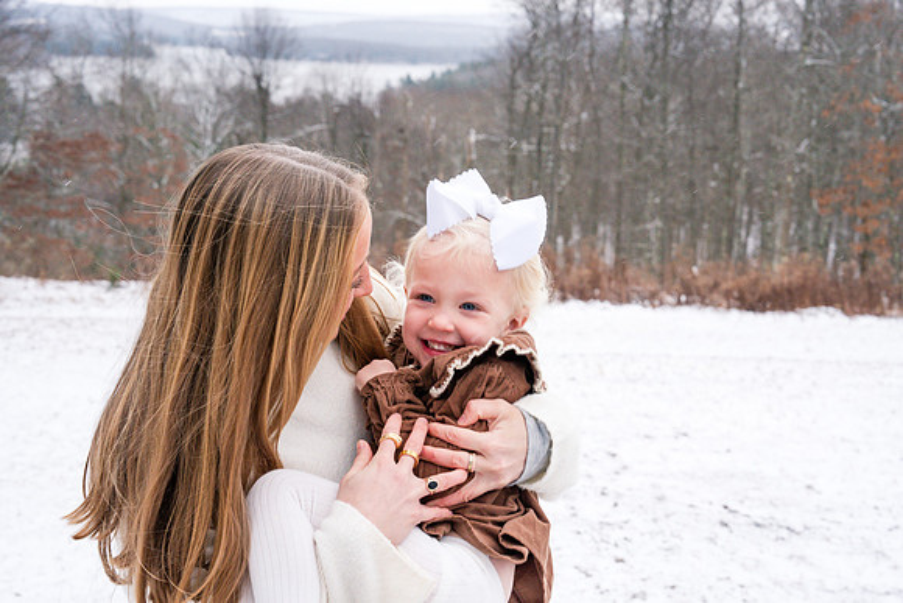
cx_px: 452
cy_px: 302
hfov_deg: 35.6
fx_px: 1405
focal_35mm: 56
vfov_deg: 24.2
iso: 1000
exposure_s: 1/250
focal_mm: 56
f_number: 8
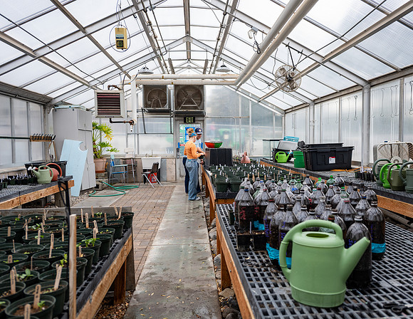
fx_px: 379
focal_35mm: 31
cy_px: 159
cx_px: 242
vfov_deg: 45.7
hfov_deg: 56.8
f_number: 2.8
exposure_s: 1/80
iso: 64
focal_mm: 24
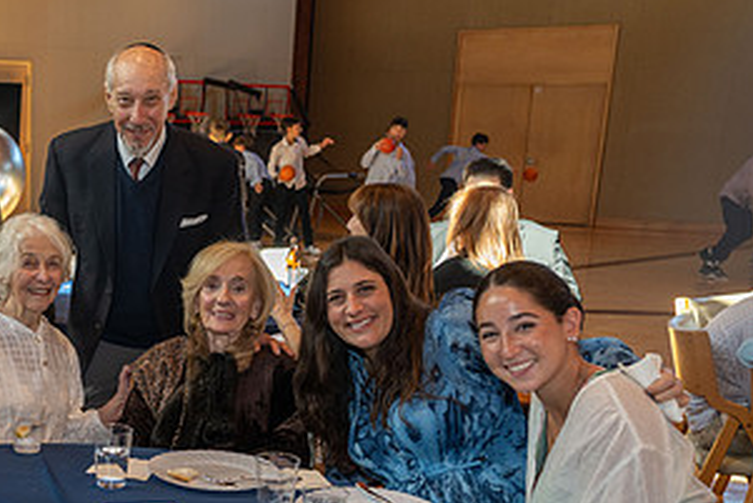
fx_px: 1067
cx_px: 33
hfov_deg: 35.8
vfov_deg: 26.2
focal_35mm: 51
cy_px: 377
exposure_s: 1/250
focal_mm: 26.5
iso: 800
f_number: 4
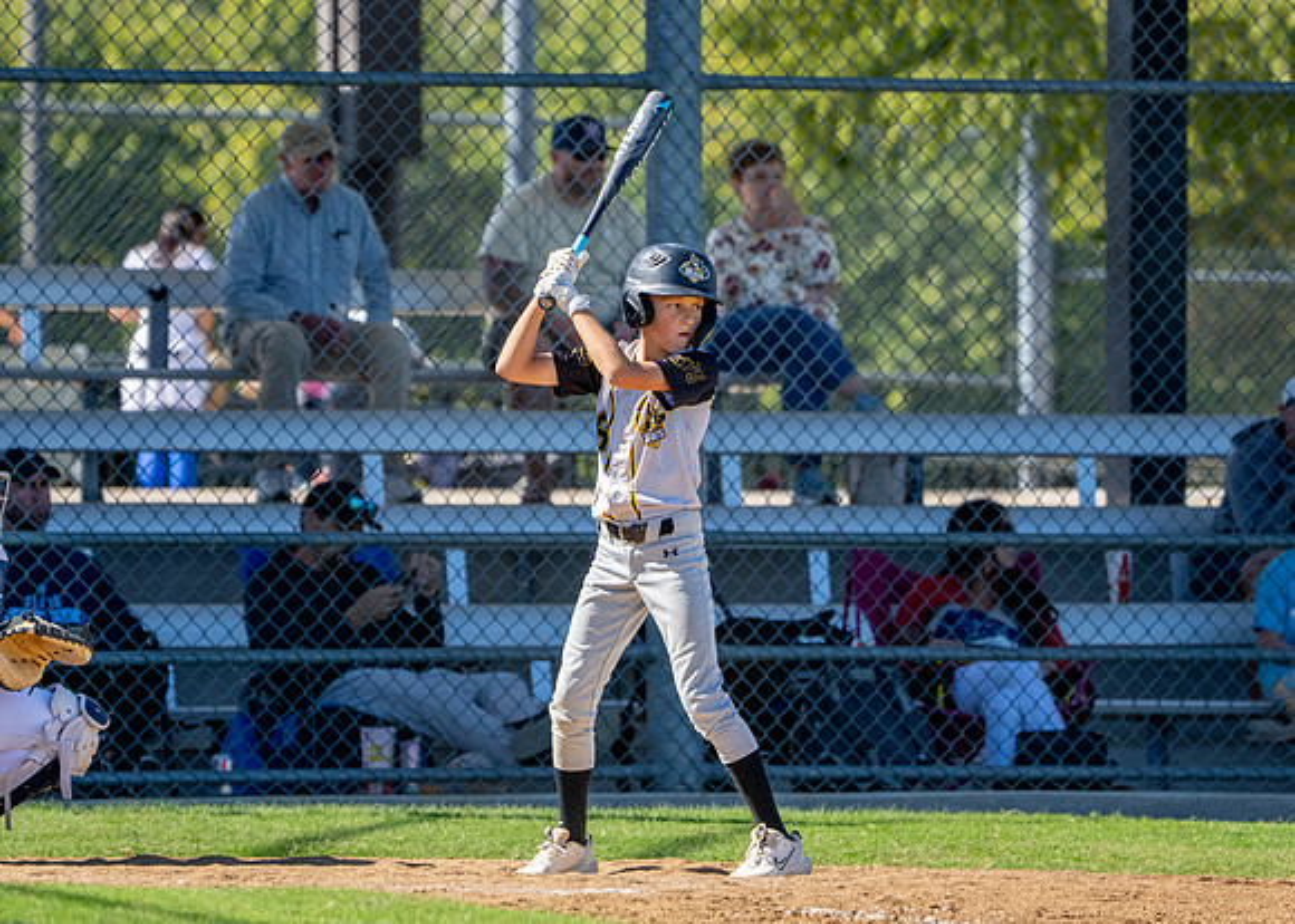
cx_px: 617
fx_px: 14020
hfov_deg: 5.3
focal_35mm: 381
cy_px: 445
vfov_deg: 3.8
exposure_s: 1/2500
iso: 800
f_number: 5.6
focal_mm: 268
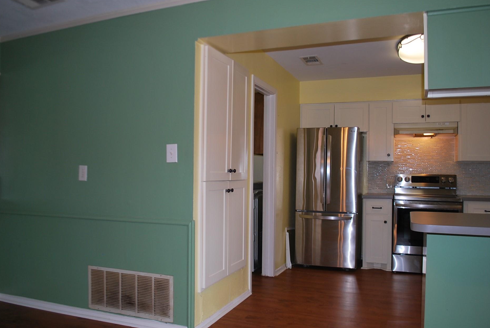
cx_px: 246
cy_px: 158
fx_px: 382
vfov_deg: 46.5
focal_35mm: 28
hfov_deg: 65.4
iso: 200
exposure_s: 1/60
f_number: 3.5
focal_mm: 18
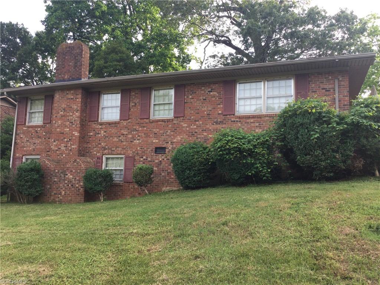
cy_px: 142
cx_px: 190
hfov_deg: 58.4
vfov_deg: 45.4
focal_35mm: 31
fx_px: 340
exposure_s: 1/120
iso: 25
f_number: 2.4
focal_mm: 3.3
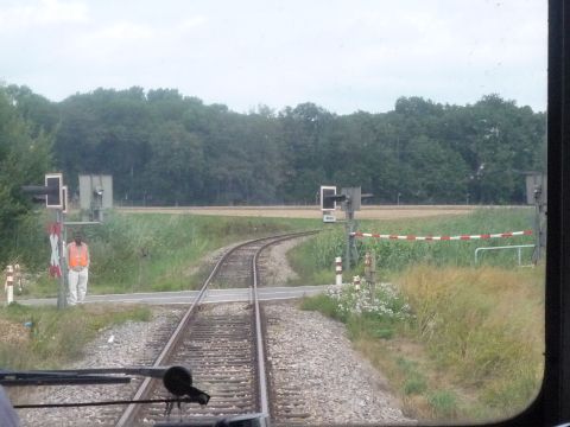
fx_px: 1877
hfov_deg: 17.3
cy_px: 214
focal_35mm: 114
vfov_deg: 13.0
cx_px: 285
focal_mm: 11.5
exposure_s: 1/800
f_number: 5.6
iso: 400
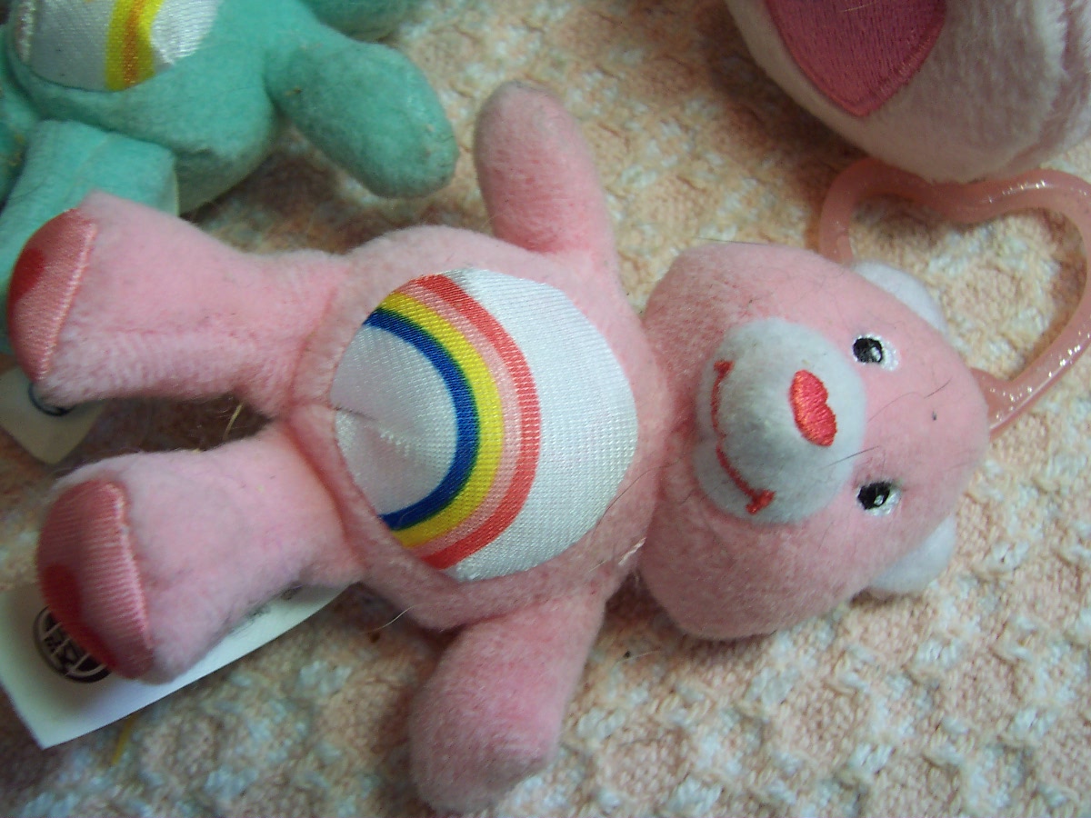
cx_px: 546
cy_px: 409
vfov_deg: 38.7
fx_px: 1166
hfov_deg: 50.1
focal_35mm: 37
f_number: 2.8
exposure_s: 1/60
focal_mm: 5.6
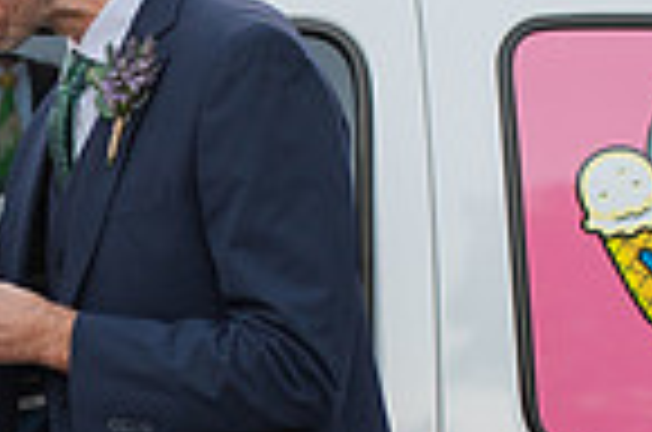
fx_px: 2548
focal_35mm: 141
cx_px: -67
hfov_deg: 14.3
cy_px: 324
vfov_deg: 9.7
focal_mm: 35
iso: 360
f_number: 3.2
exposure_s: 1/320
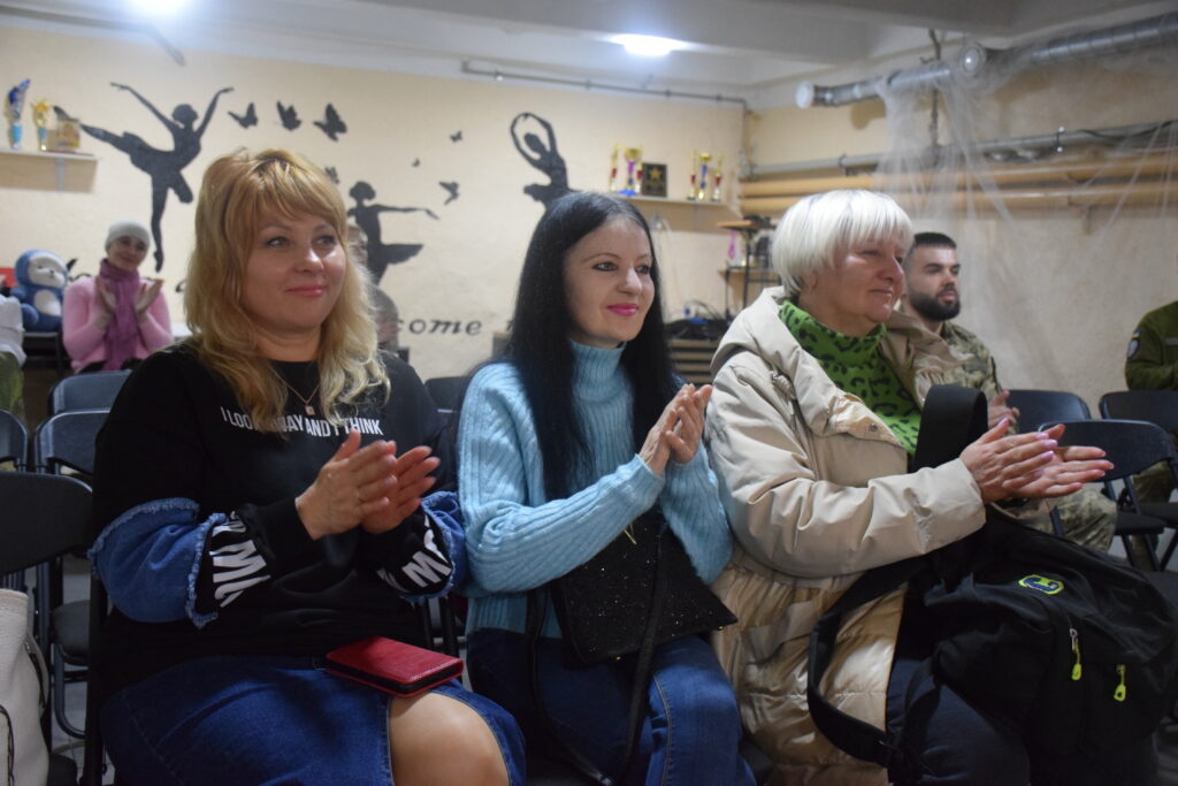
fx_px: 1325
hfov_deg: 47.9
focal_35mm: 40
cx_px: 589
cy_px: 393
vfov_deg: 33.0
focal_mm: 27
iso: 3200
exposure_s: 1/100
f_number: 4
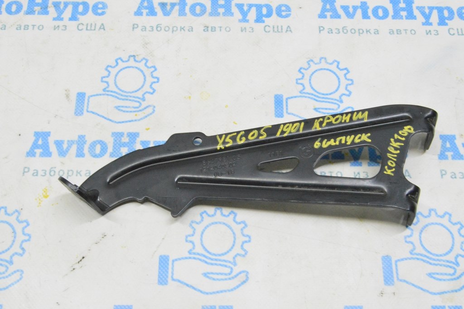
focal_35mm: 45
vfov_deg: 29.8
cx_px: 232
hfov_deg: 43.6
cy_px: 154
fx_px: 580
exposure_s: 1/20
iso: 6400
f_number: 20
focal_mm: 30
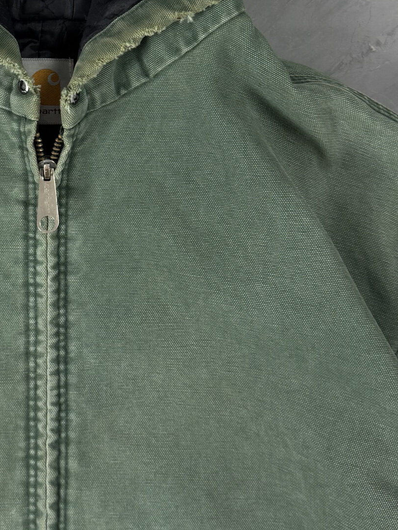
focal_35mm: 57
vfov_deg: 33.2
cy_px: 137
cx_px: 62
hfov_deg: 25.1
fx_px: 874
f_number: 1.78
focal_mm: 6.76
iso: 125
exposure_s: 1/60
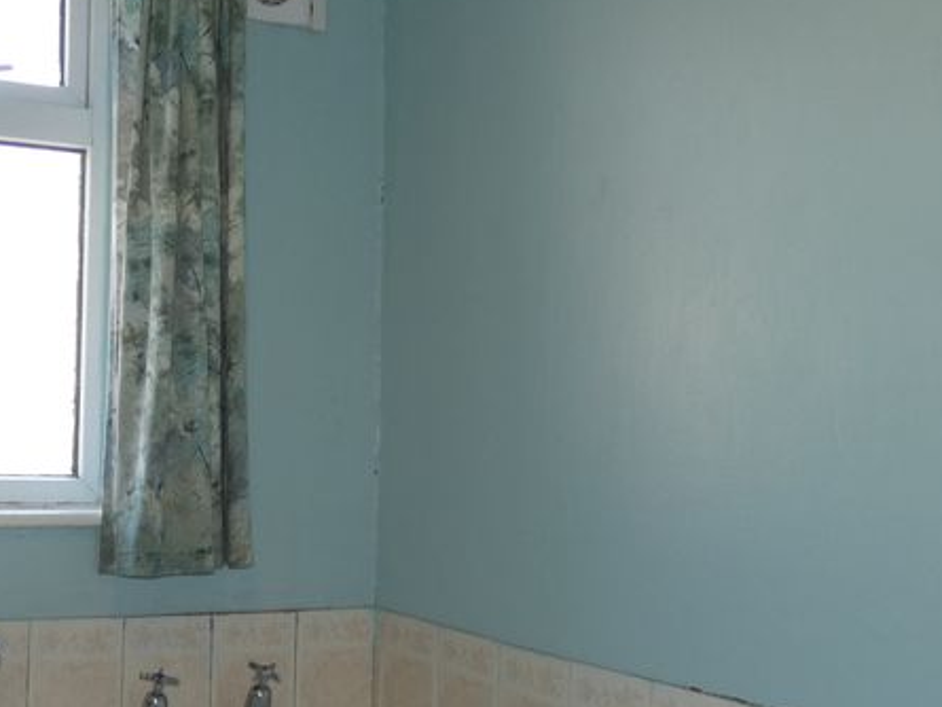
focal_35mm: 46
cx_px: 195
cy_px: 442
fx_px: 1252
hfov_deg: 39.7
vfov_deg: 31.4
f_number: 2.8
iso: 80
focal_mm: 3.6
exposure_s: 1/80
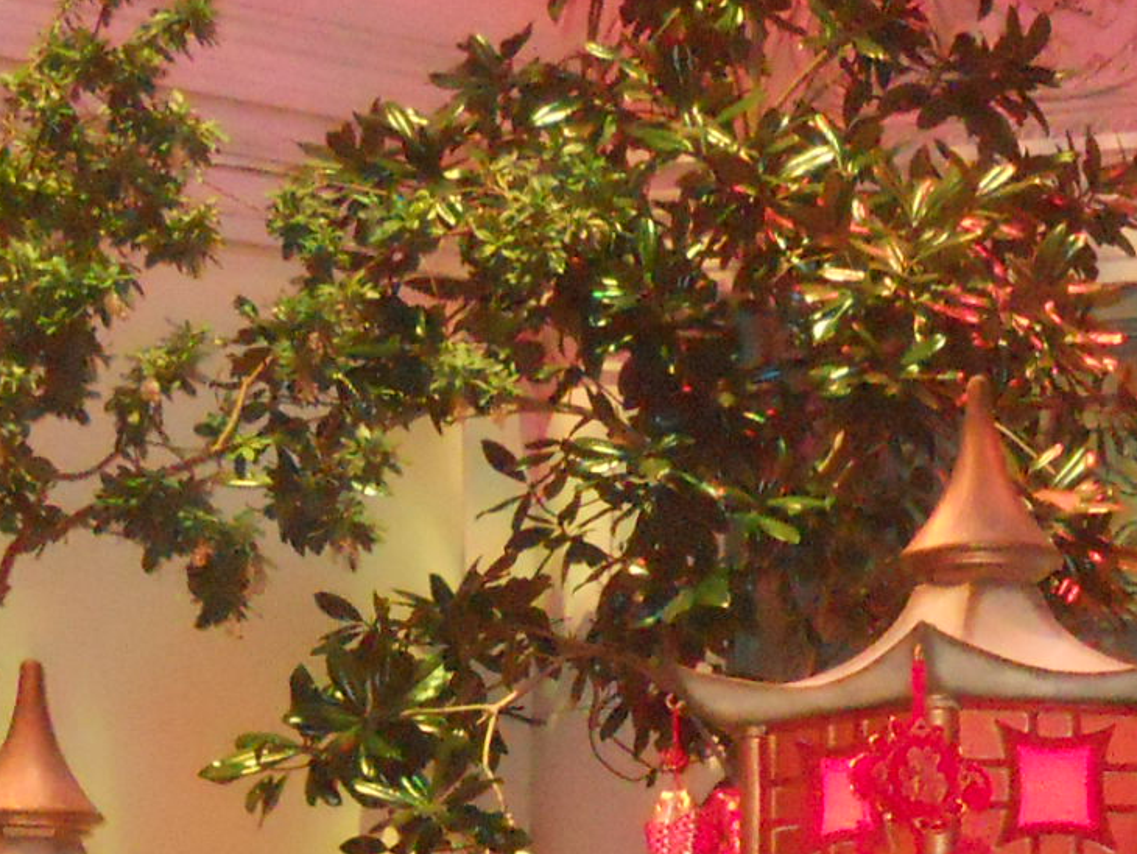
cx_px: 963
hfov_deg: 16.9
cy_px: 1192
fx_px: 3779
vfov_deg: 12.4
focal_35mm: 115
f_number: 3.1
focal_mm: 6.72
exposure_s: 1/30
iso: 1250
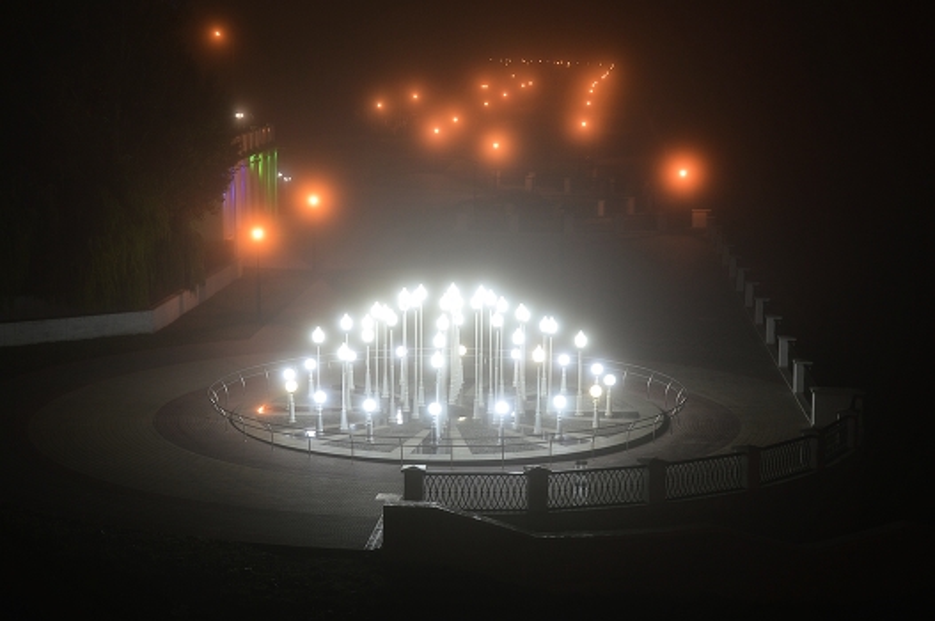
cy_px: 310
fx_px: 1751
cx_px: 468
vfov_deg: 20.1
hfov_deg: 29.9
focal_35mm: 68
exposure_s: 1/2
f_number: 5.6
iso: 100
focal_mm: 45
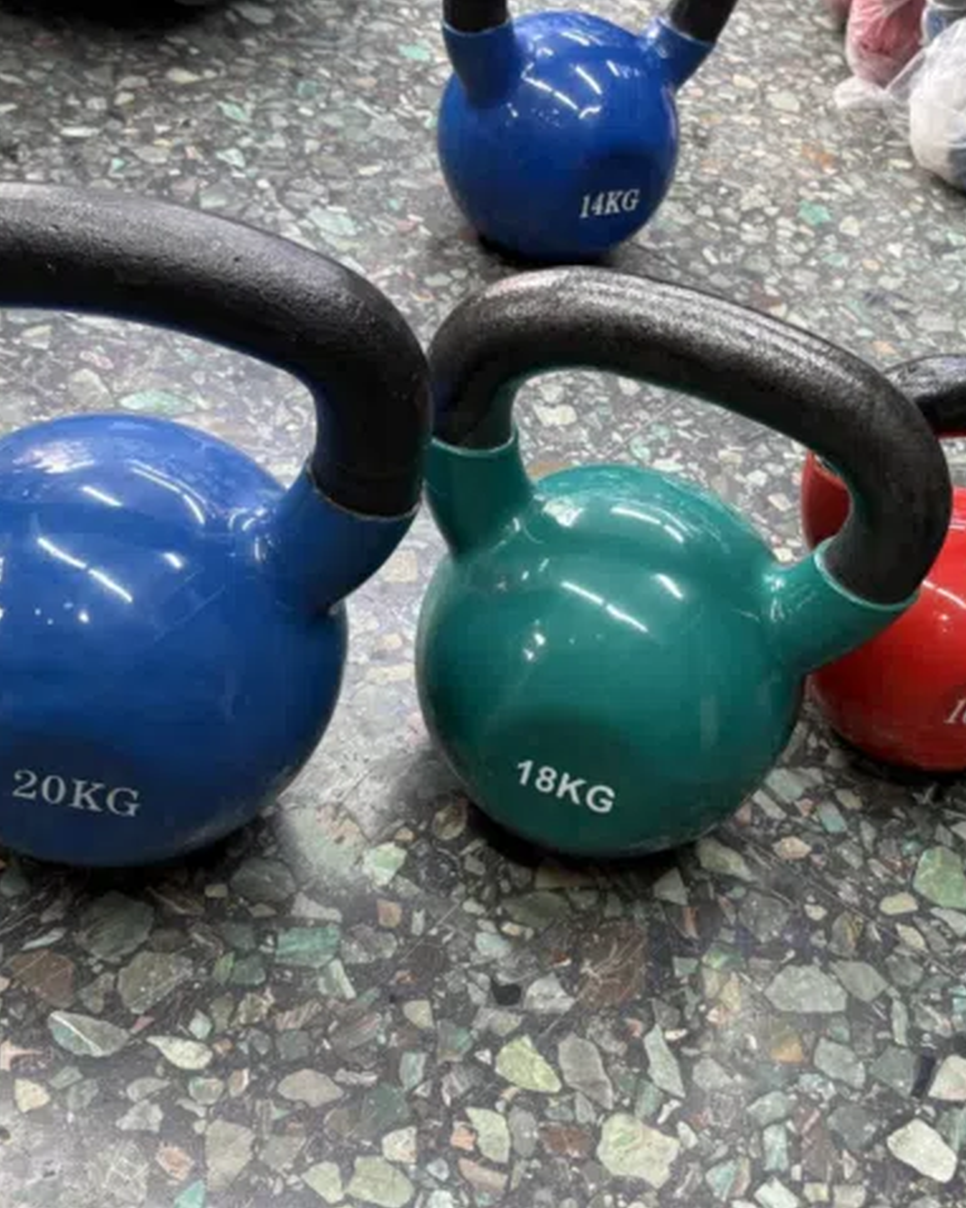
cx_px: 640
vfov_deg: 52.9
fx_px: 1216
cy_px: 604
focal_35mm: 34
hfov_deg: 42.8
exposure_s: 1/50
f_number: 1.6
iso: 80
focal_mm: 5.96
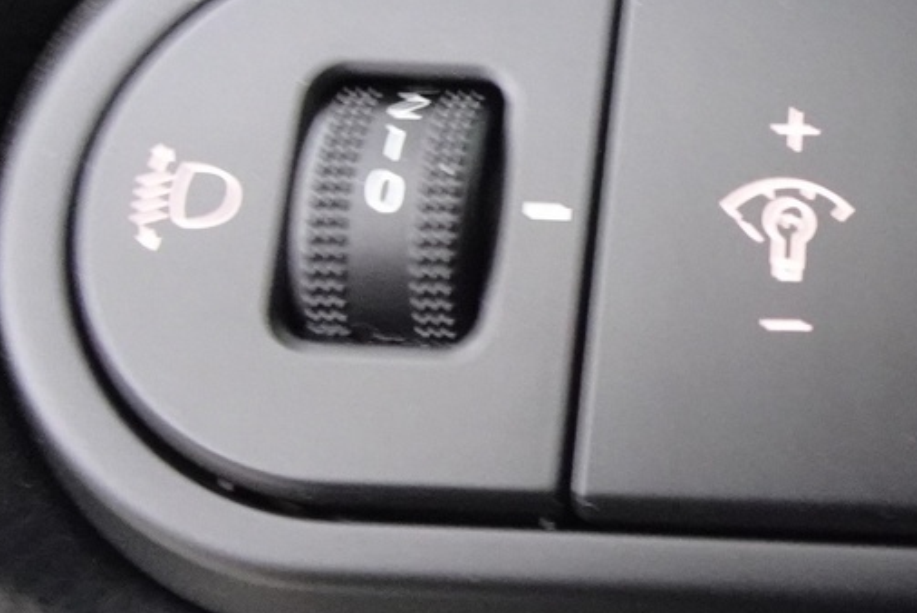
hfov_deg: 26.1
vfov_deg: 19.0
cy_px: 102
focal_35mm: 71
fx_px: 1809
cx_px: 1031
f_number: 3.5
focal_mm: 4.25
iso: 800
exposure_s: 1/5
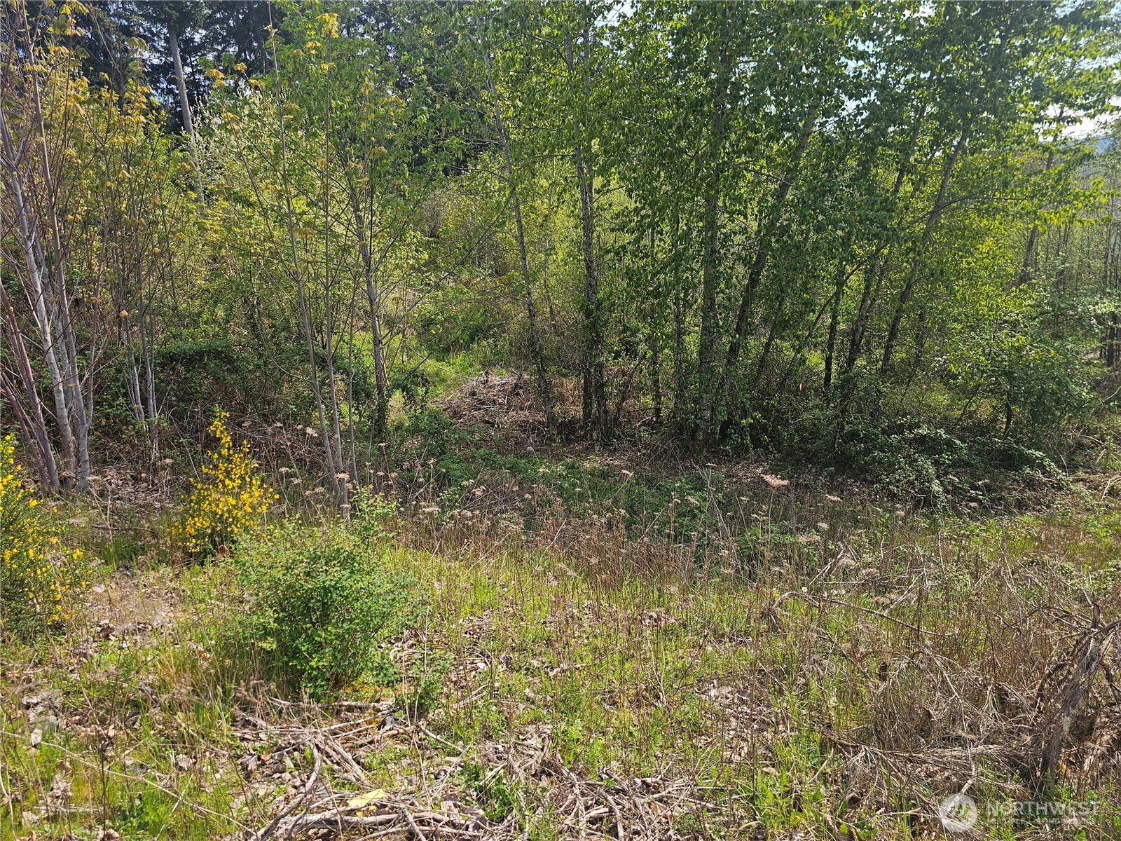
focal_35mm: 23
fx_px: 745
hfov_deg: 73.9
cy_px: 420
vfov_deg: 58.9
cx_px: 560
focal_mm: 6.3
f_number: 1.7
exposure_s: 1/270
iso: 10
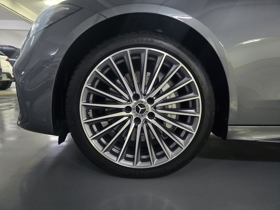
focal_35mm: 23
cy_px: 105
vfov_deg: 58.9
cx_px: 140
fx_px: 186
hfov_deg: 73.9
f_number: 1.7
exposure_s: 1/60
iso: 2000
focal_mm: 6.3
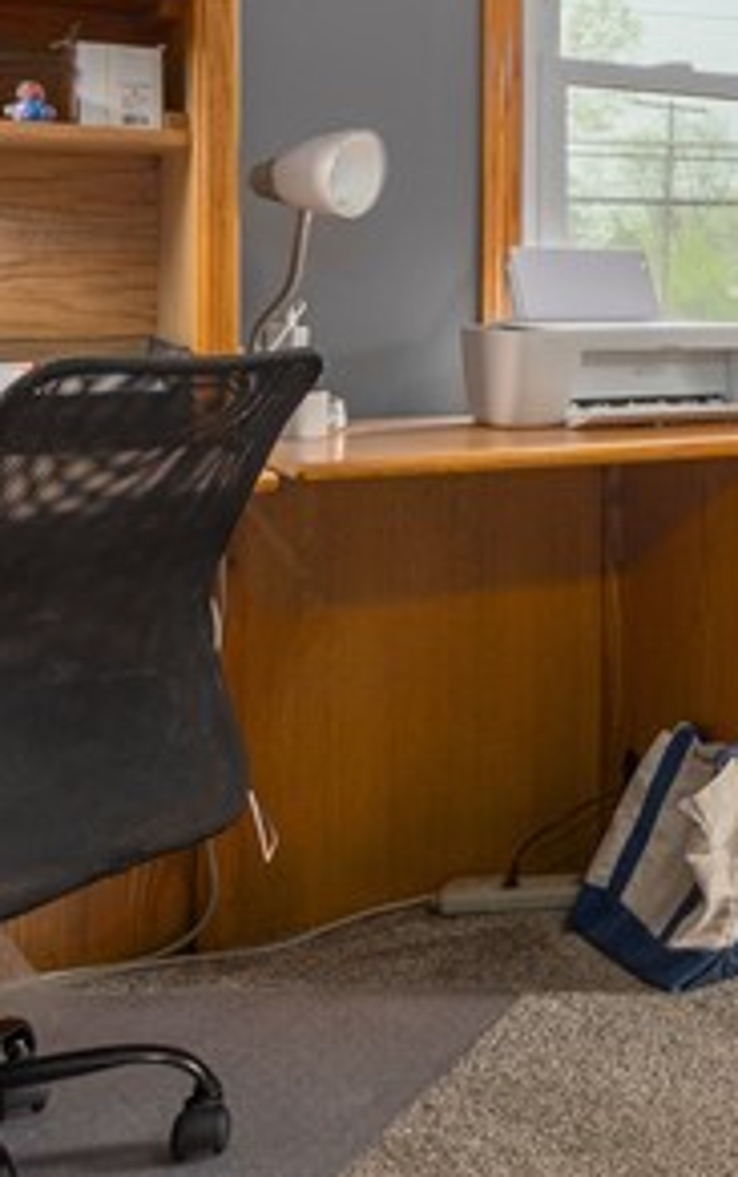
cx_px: 1284
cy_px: 308
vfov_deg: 37.3
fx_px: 1702
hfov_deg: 19.2
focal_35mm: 53
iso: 125
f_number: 8
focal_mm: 14
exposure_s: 1/60
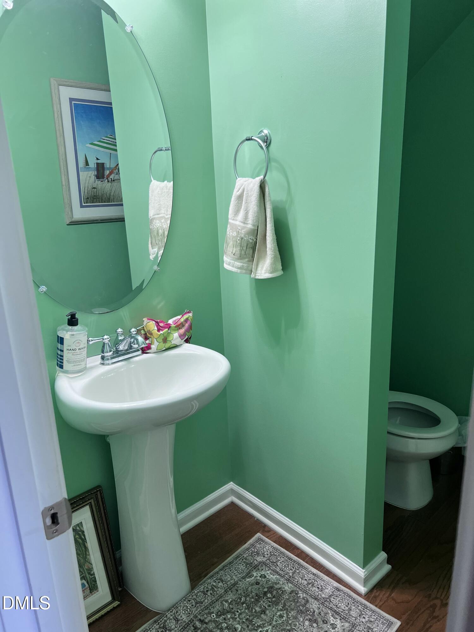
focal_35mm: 26
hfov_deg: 53.1
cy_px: 316
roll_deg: +2.5
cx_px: 237
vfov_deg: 67.3
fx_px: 475
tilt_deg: -16.2
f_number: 1.5
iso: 125
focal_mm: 5.7
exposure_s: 1/120
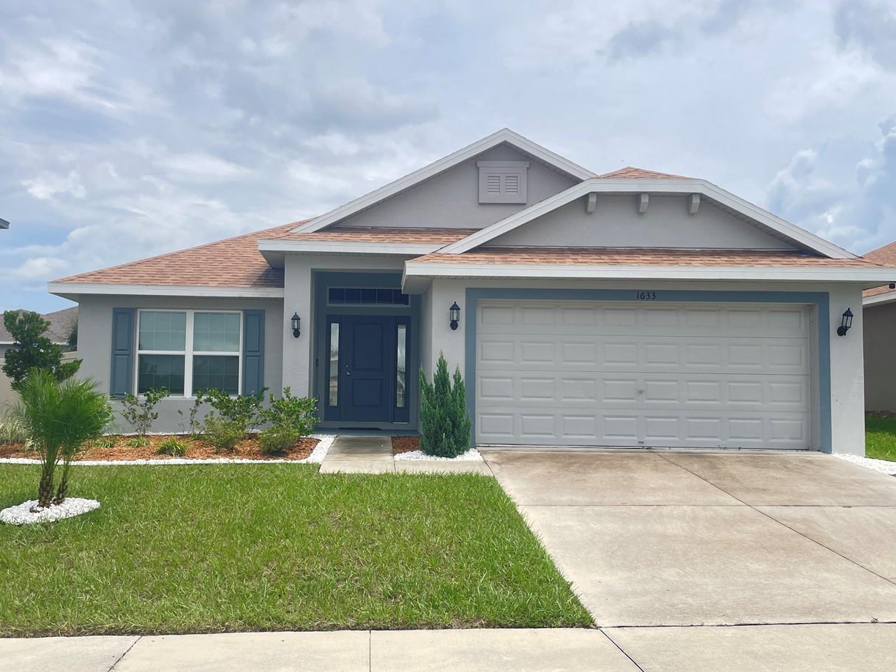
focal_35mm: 34
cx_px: 382
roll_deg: -1.4
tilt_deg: +2.2
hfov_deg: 53.8
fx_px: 880
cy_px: 362
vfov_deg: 41.8
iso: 32
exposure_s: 1/3040
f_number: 1.6
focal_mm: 4.2
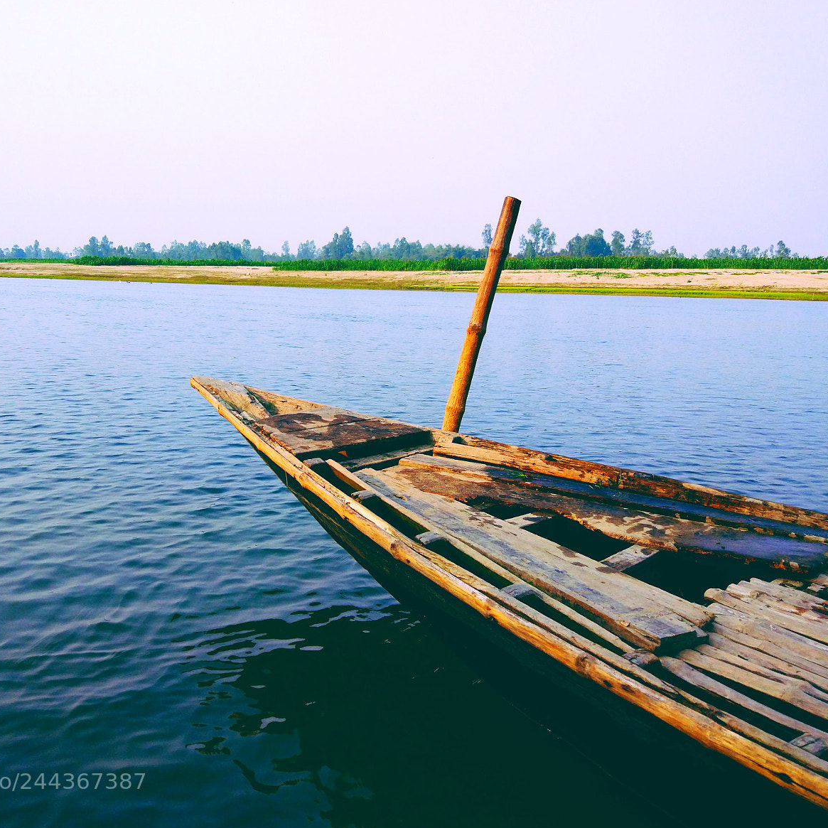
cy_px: 411
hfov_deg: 48.2
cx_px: 343
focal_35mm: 34
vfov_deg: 48.5
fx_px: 920
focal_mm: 4.26
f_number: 2
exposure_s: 1/619
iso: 100
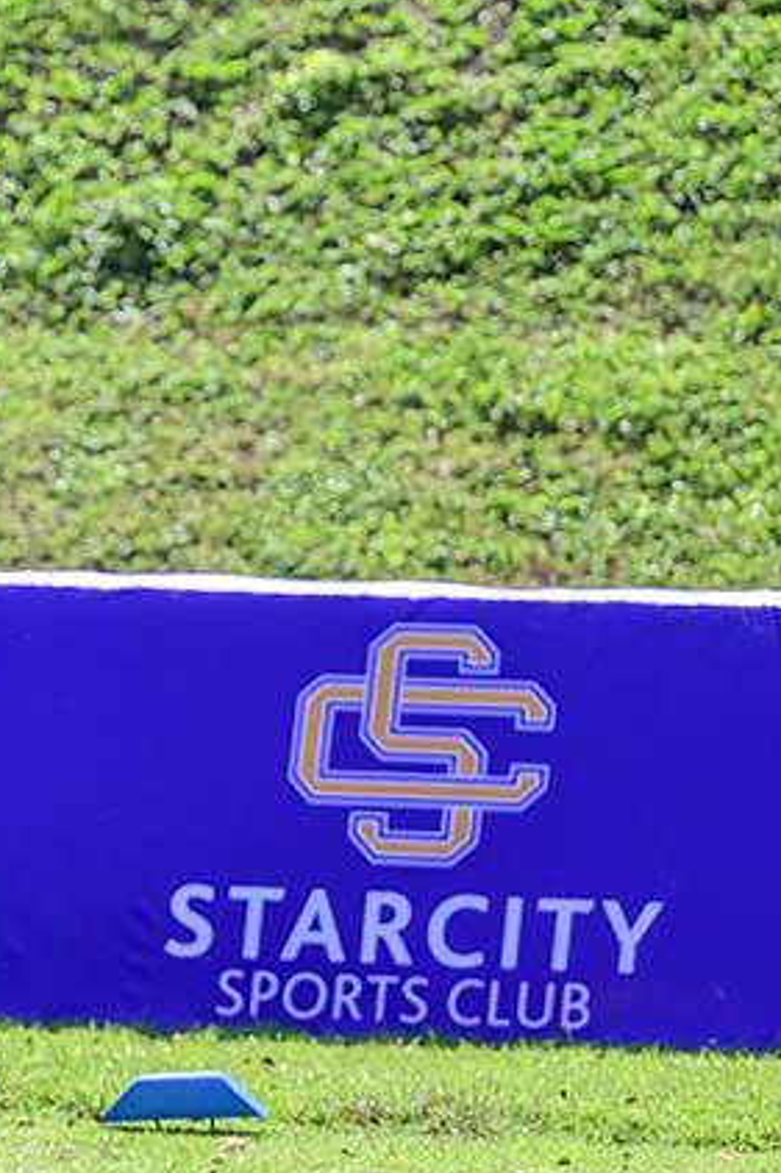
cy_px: 470
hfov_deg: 4.5
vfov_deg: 6.7
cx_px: -258
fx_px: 9998
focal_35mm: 307
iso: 560
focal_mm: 135
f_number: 2.8
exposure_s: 1/10000
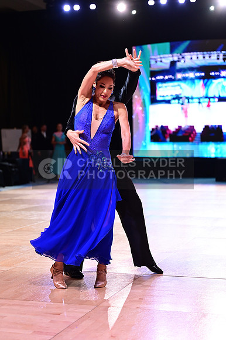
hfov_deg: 19.4
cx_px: 113
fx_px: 660
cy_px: 170
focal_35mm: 70
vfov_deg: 28.9
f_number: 2.8
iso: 1600
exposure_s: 1/400
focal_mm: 70
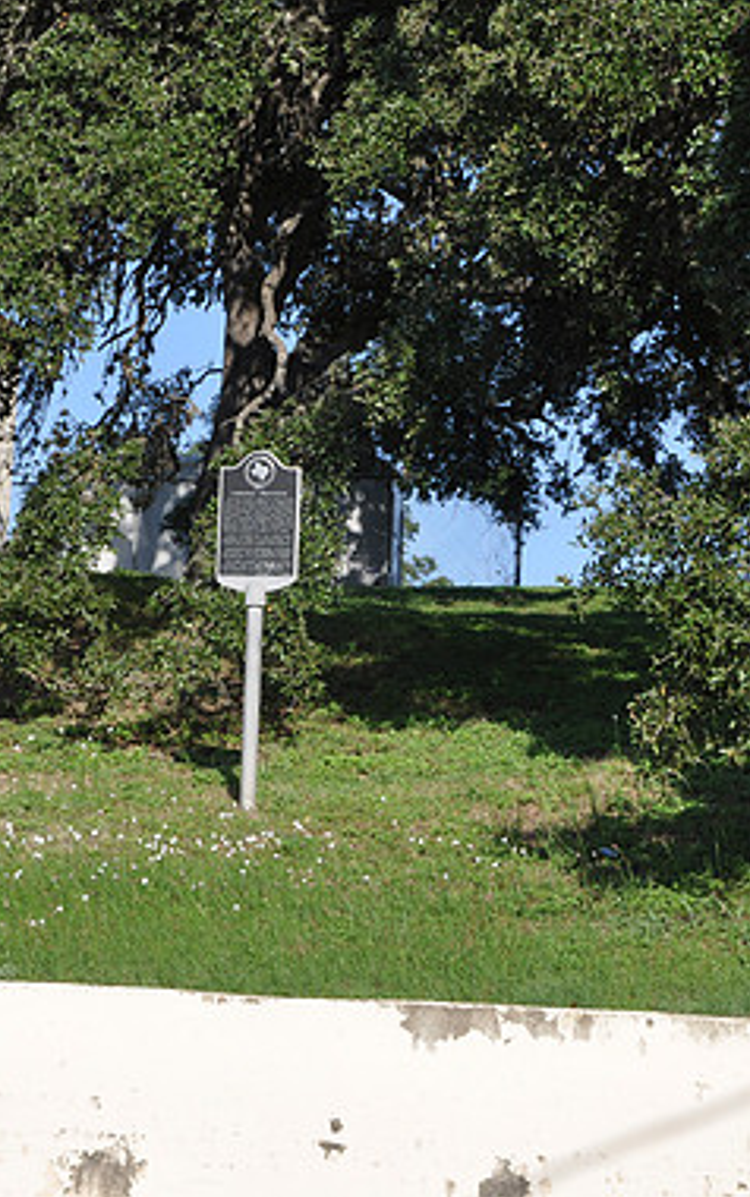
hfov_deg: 12.5
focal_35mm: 105
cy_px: 594
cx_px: 306
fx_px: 3421
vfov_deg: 19.9
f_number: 11
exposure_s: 1/125
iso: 200
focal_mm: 45
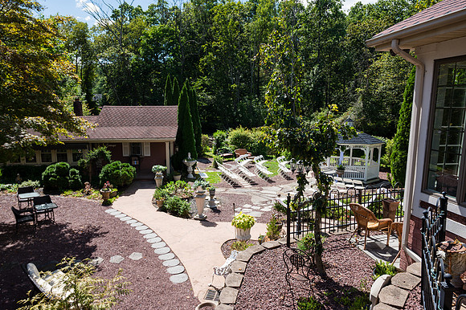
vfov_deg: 51.0
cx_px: 233
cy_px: 156
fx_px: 325
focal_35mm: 25
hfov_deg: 71.3
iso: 100
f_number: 6.3
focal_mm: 24
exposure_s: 1/320
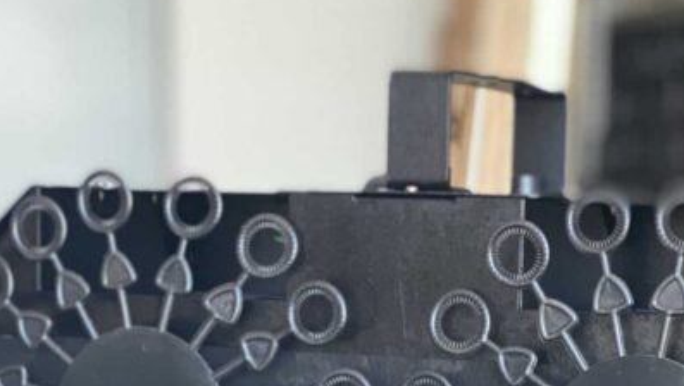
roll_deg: -0.4
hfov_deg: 14.7
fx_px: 2650
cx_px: 434
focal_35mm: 146
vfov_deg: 8.1
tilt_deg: -8.7
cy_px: 665
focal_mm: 6
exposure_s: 1/119
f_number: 2
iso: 250
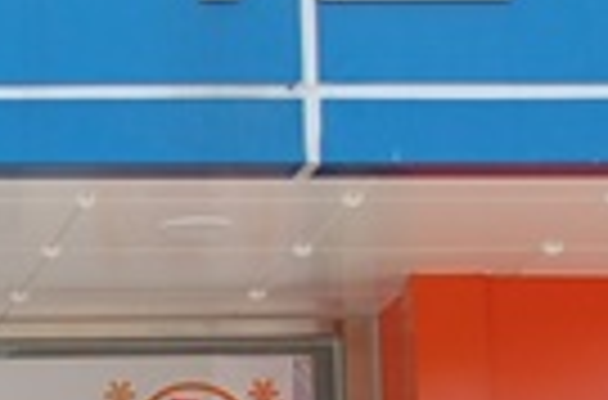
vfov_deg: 4.9
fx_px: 4691
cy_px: 461
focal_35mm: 279
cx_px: -572
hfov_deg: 7.2
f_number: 5.6
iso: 200
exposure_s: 1/125
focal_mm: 25
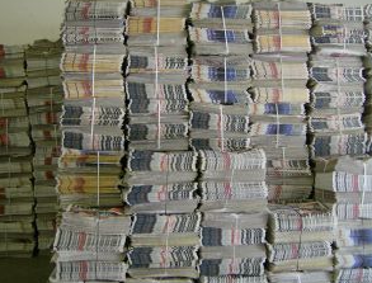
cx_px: 199
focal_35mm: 43
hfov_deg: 43.6
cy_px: 131
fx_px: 465
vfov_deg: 33.9
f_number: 2.8
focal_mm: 6
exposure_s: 1/64
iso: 142
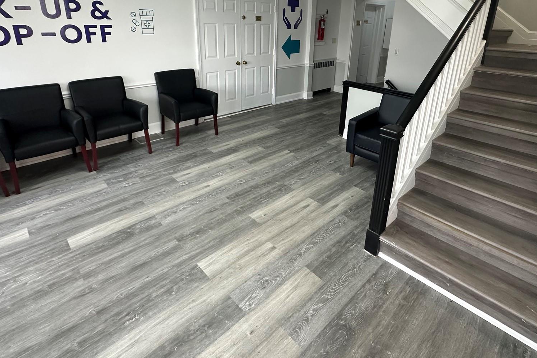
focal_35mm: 20
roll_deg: -2.4
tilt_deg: -18.0
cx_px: 282
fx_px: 298
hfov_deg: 83.9
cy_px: 116
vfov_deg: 60.3
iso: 250
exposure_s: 1/118
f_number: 2.2
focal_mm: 2.22
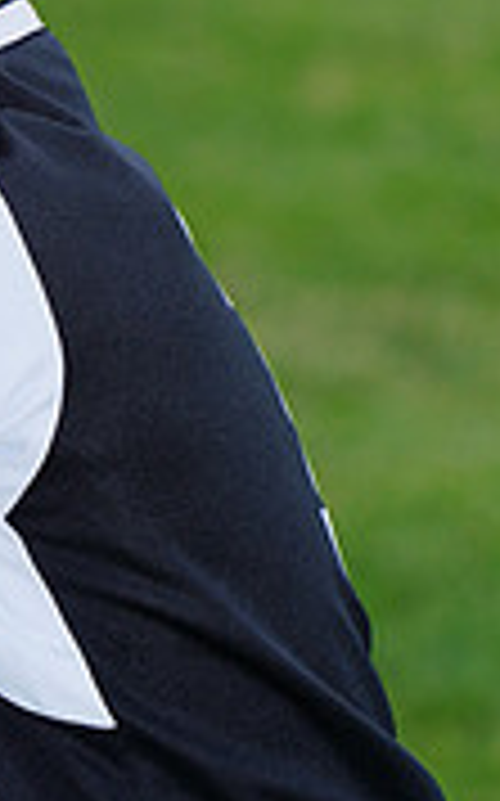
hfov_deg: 2.0
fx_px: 14522
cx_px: -164
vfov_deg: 3.2
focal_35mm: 665
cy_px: -220
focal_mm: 200
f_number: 8
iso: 200
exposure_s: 1/200
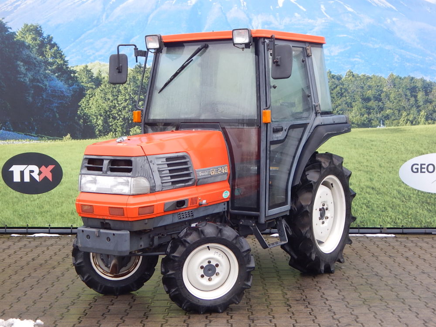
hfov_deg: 31.7
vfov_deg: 24.0
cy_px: 164
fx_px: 768
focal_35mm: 61
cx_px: 218
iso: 140
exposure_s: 1/30
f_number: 4
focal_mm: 10.9
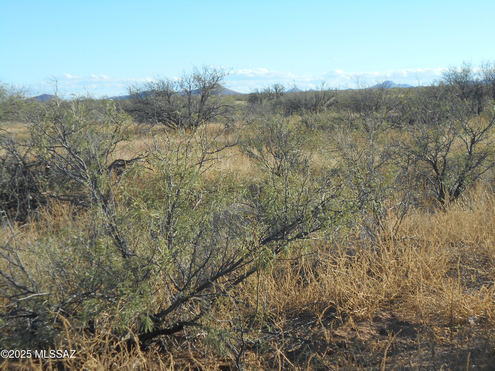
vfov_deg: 26.1
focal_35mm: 56
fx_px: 801
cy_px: 186
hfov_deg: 34.3
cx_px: 248
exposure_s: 1/320
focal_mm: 10
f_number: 4.9
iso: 80
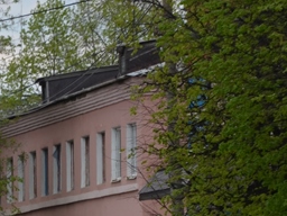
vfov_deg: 2.5
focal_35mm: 605
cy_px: 341
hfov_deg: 3.3
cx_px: -159
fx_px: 5015
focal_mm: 105
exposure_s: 1/640
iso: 200
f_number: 6.3
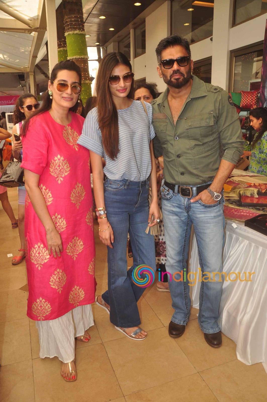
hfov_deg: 47.8
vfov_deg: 67.4
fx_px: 301
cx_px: 134
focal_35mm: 27
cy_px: 201
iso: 400
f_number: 7.1
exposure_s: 1/160
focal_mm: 18
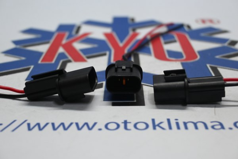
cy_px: 80
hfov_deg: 36.9
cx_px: 119
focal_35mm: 54
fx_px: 357
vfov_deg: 25.1
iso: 640
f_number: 5.3
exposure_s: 1/60
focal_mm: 36
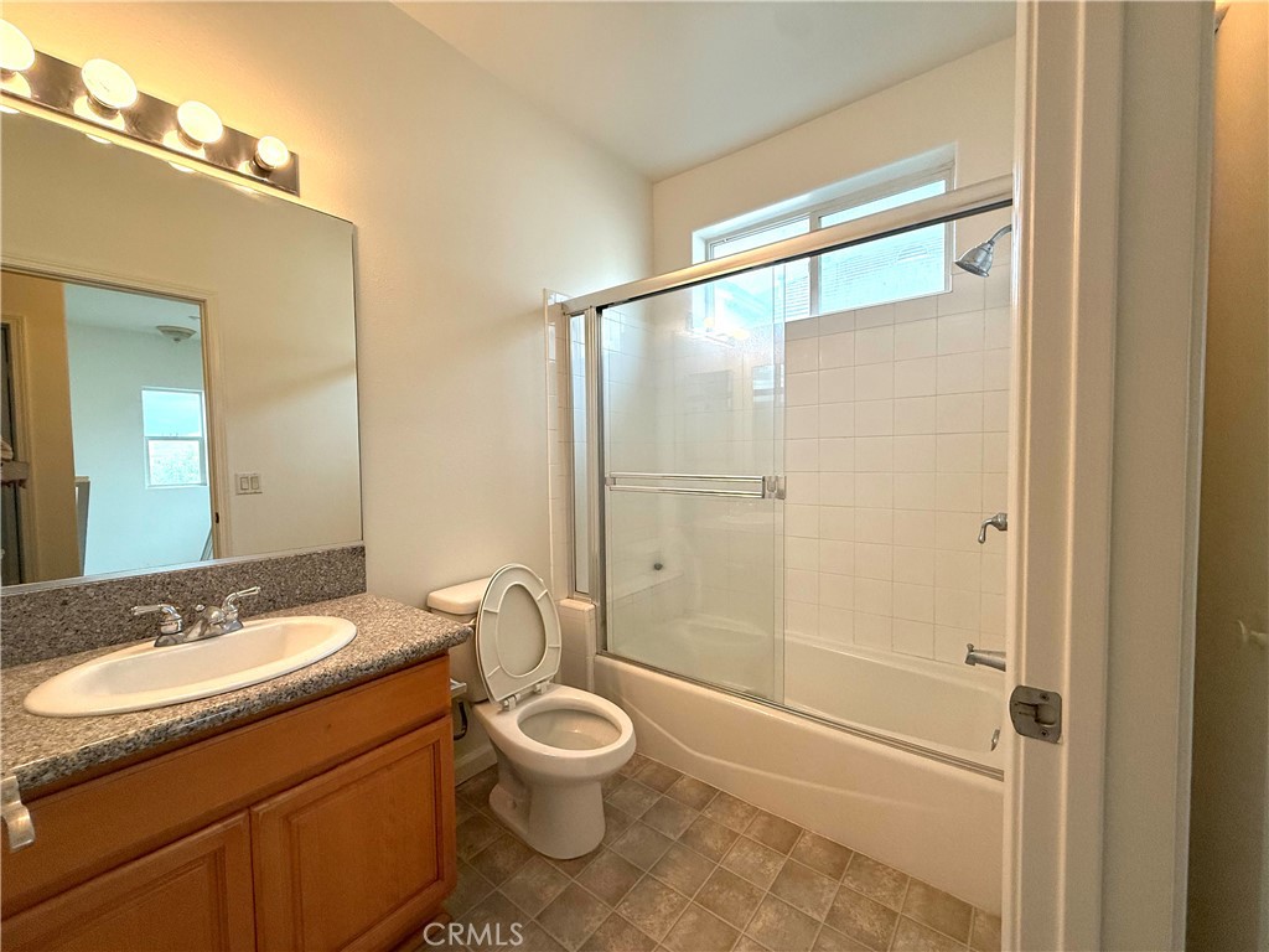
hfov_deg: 102.1
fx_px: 513
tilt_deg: -2.5
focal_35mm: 14
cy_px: 476
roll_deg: +0.9
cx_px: 634
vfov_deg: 85.7
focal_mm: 2.22
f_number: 2.2
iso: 200
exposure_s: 1/120
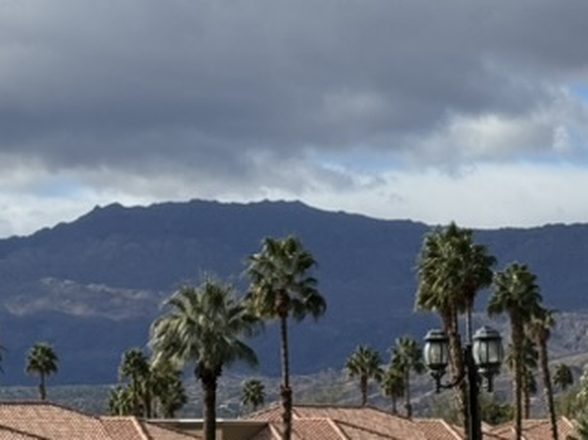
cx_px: 347
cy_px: 39
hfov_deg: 12.8
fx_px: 2615
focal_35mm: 154
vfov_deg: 9.6
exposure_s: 1/6410
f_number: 1.78
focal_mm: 6.76
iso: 64
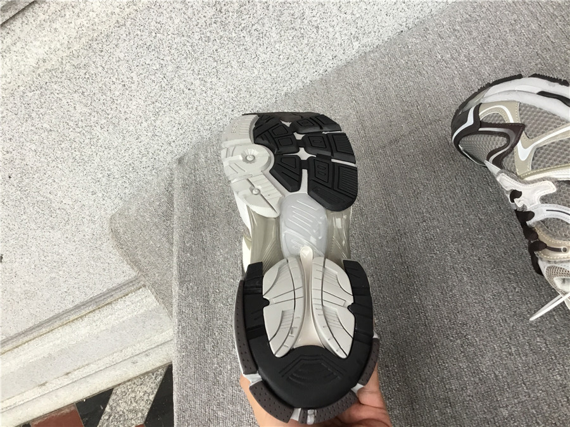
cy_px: 214
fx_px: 510
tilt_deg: -45.9
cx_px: 285
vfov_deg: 45.4
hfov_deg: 58.4
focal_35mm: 31
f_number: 2.4
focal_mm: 3.3
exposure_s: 1/33
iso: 32
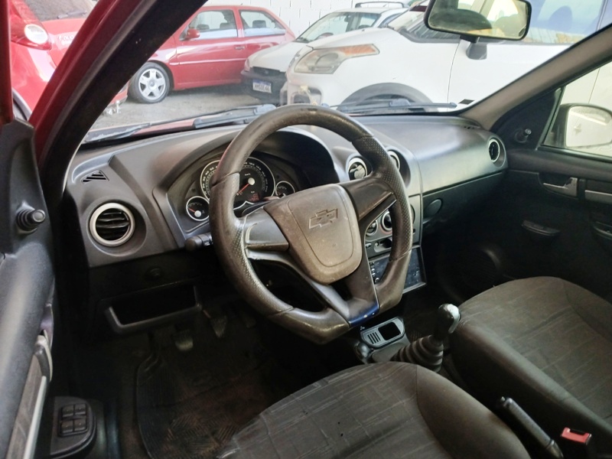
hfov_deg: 67.3
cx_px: 306
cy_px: 230
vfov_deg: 53.1
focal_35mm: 26
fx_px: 460
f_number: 1.8
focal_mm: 3.98
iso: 250
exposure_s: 1/60
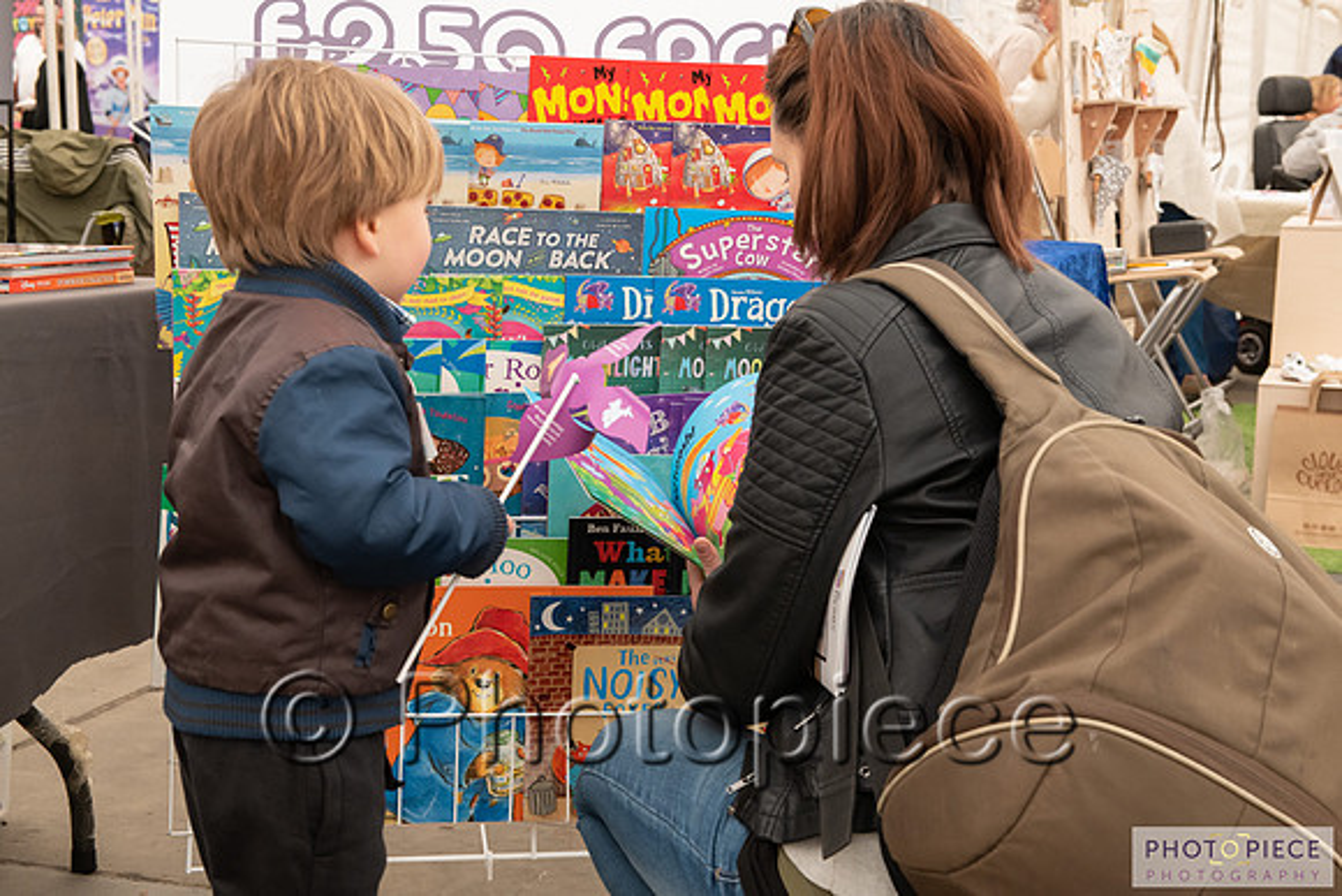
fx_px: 2111
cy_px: 448
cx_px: 682
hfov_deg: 35.3
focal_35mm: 57
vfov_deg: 23.9
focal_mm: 55
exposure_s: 1/320
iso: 1250
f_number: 8
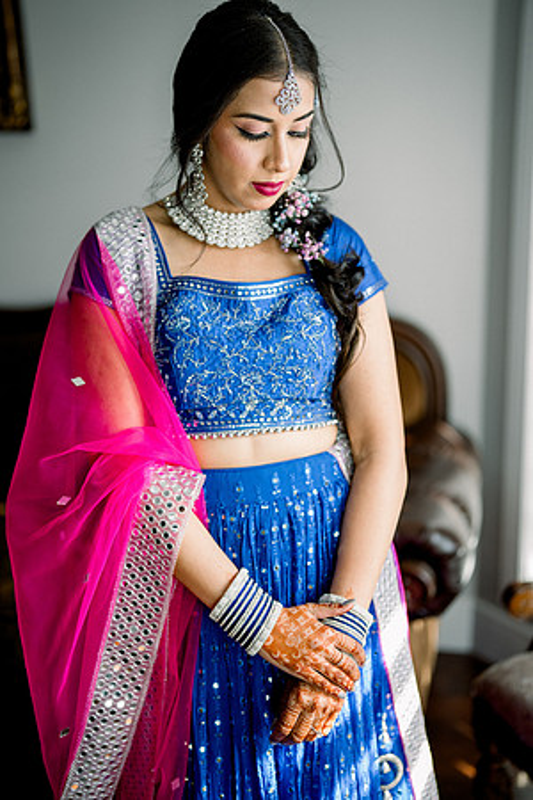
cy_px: 400
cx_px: 266
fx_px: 1110
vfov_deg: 39.6
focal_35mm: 50
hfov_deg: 27.0
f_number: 1.4
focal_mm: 50
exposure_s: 1/160
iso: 320
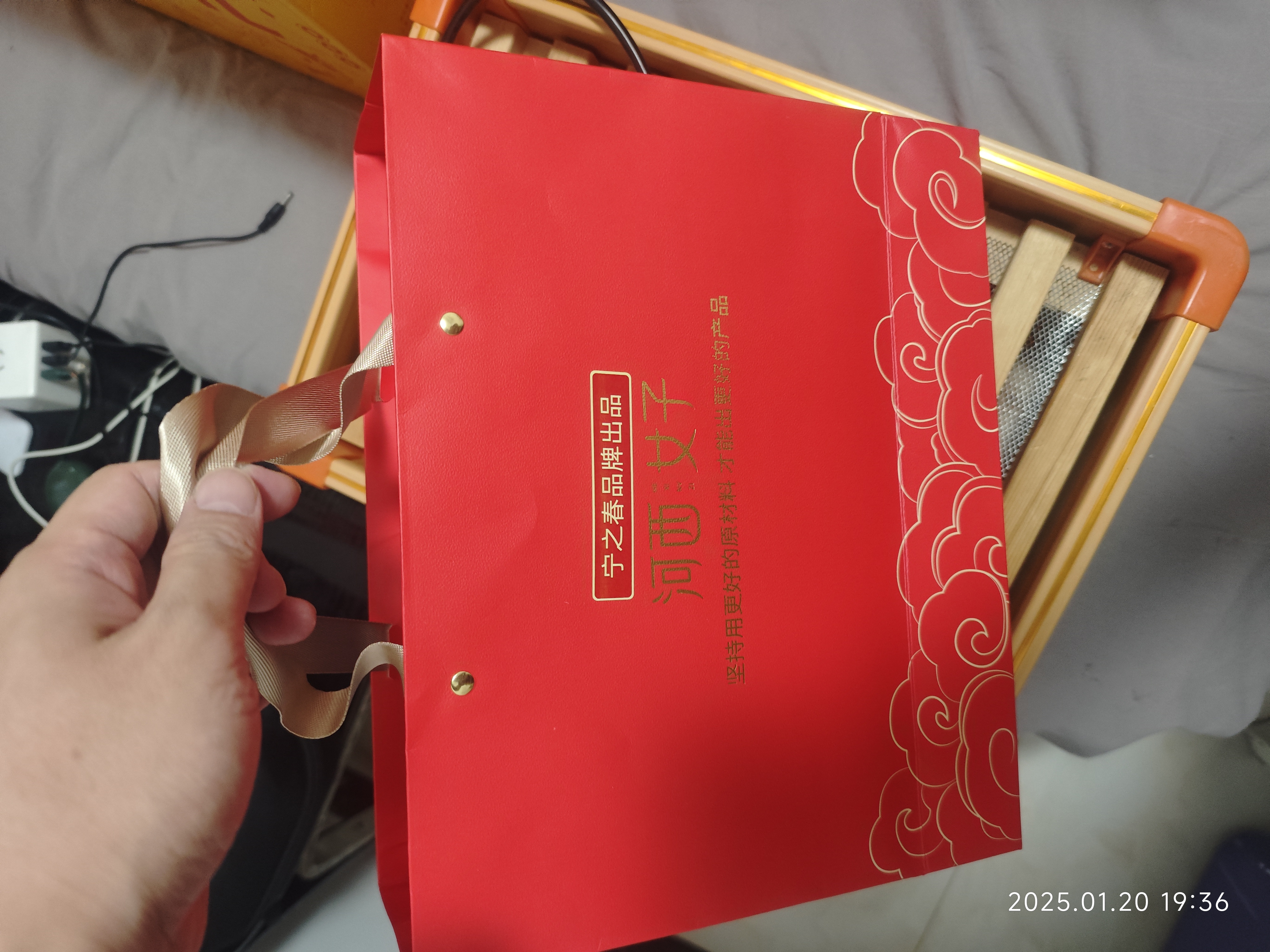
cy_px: 476
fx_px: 844
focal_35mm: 23
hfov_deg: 73.9
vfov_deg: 58.9
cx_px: 635
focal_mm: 6.55
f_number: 1.6
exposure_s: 1/33.3
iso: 1250
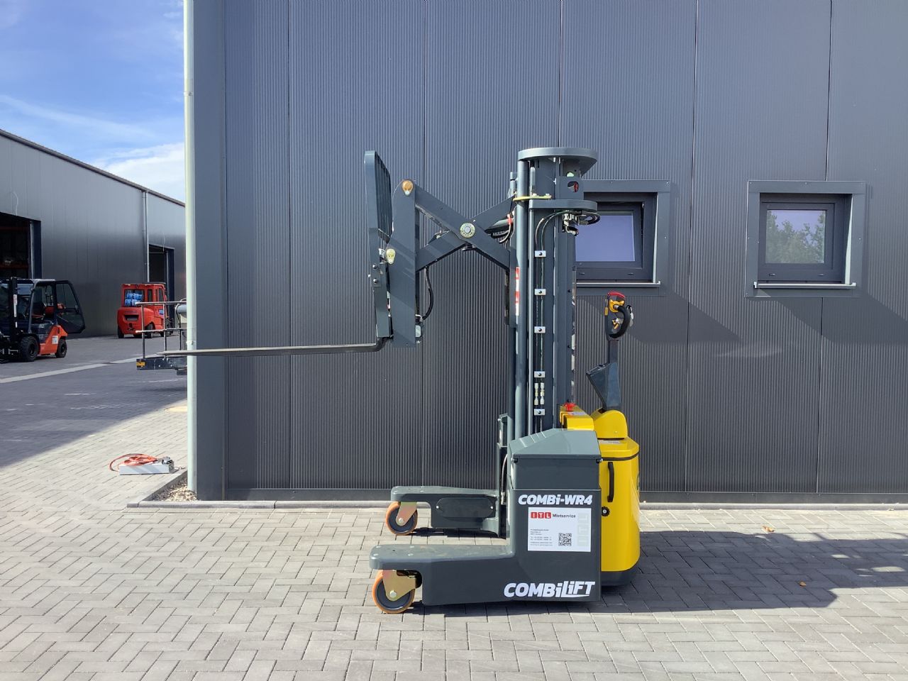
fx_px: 813
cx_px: 454
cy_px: 340
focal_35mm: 31
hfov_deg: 58.4
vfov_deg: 45.4
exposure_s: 1/296
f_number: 2.4
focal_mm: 3.3
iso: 25
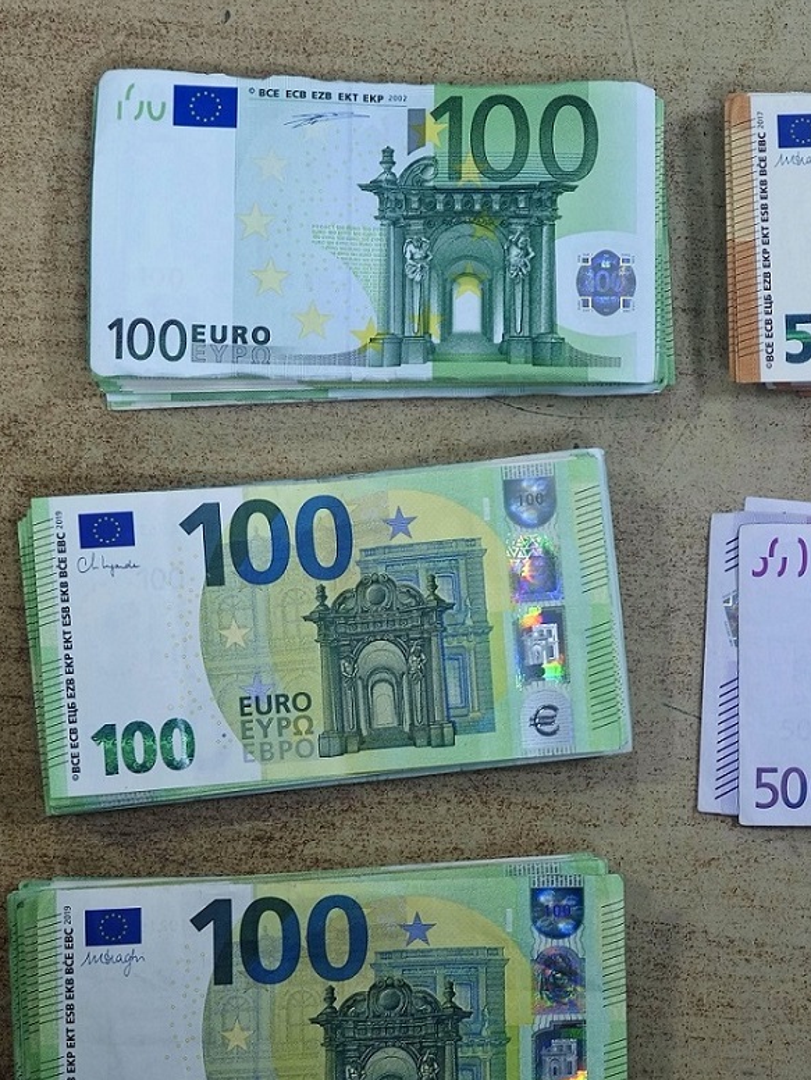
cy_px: 599
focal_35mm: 71
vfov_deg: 27.4
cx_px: 754
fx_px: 2217
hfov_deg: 20.3
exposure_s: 1/100
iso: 200
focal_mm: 6.55
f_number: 1.6
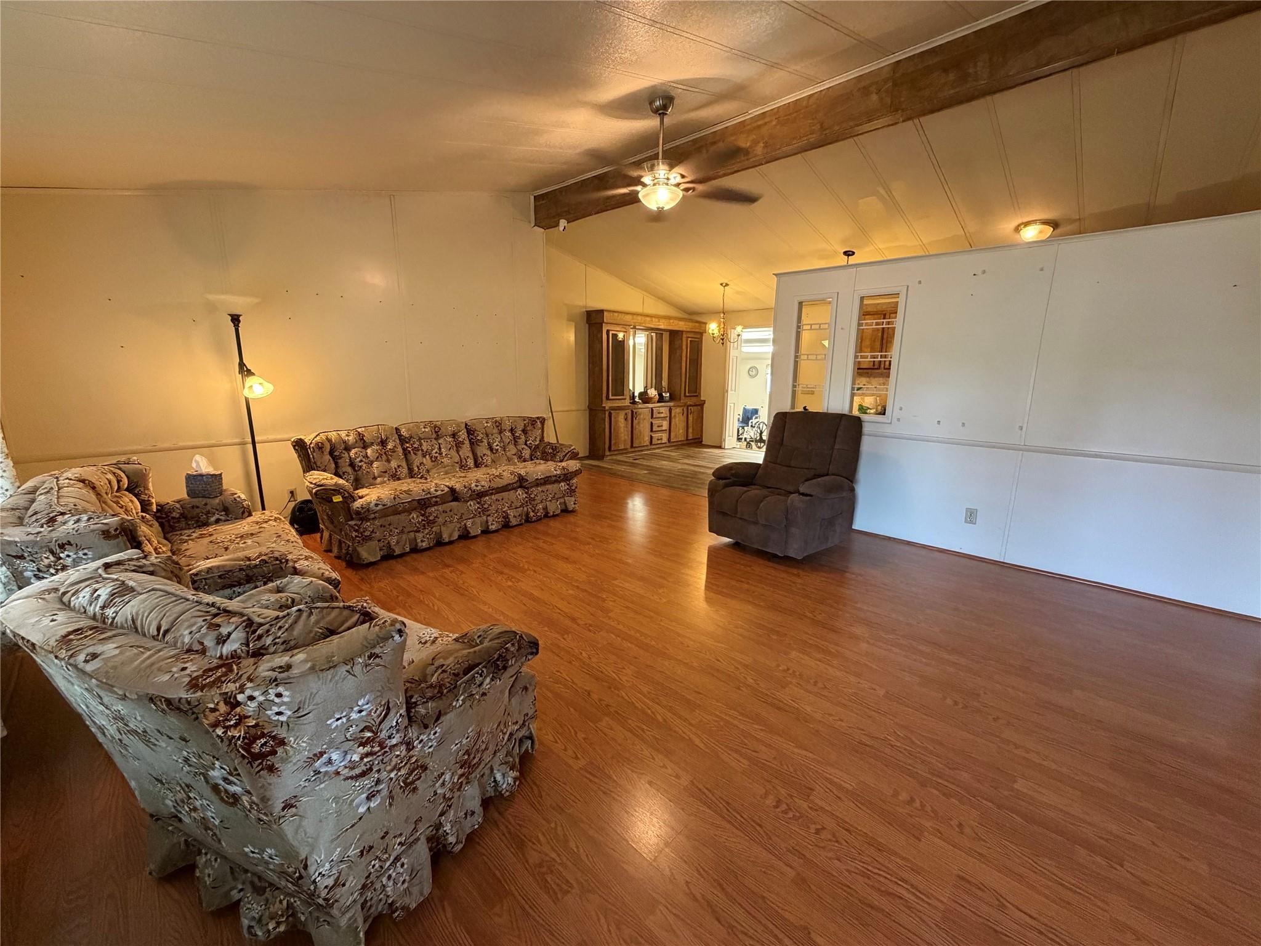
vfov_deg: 85.7
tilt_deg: -11.9
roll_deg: -0.4
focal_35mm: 14
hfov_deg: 102.1
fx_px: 510
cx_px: 630
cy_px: 473
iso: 500
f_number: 2.2
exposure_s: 1/60
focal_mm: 2.22
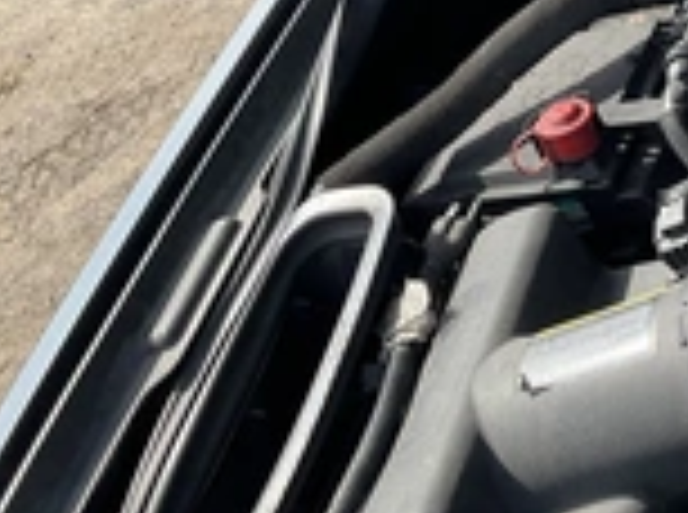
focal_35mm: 76
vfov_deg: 19.2
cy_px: 148
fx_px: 1507
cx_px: 666
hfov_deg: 24.7
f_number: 1.8
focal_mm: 3
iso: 25
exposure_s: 1/613
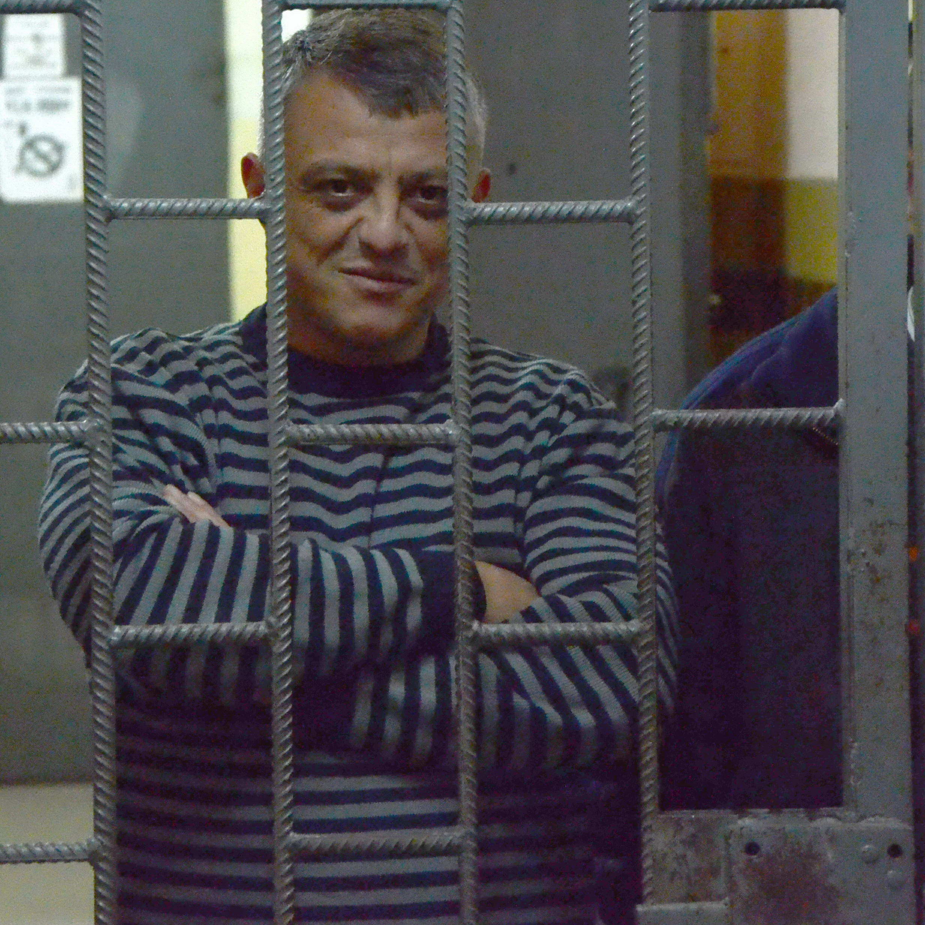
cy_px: 398
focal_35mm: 191
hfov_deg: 9.2
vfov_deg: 9.2
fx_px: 5770
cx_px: 348
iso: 2500
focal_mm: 75
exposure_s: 1/125
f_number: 5.3
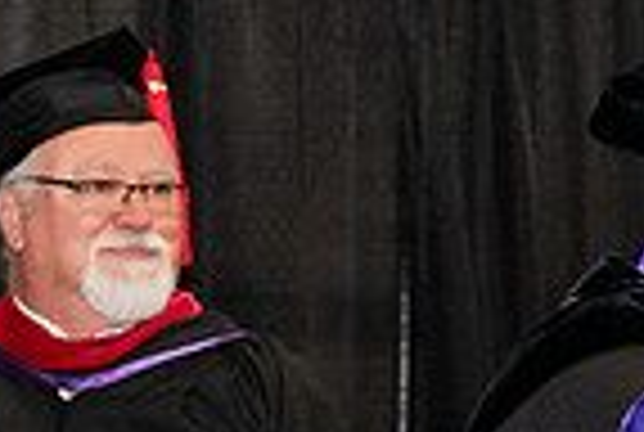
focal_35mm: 283
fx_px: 5073
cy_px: 565
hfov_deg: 7.2
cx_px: 950
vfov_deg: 4.9
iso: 2500
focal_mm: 70
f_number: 5.6
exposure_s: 1/200
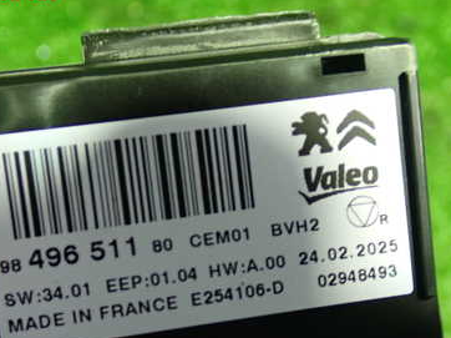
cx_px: 203
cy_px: 257
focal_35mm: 68
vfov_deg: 21.4
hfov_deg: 28.6
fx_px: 885
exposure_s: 1/30
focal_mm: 7.31
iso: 800
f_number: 2.8
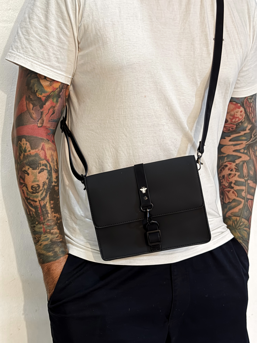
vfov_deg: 39.7
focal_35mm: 48
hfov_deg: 30.3
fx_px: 475
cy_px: 172
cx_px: 128
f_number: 1.8
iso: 400
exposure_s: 1/50
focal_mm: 6.76
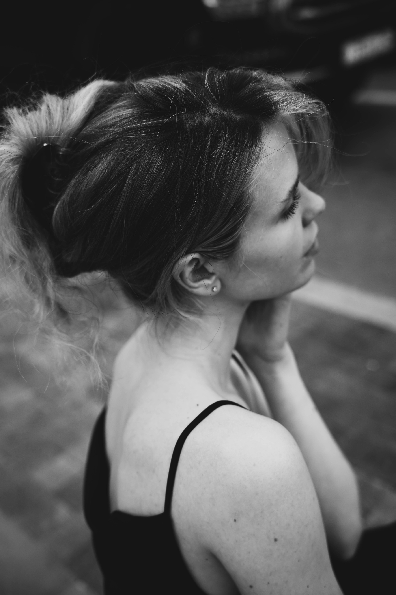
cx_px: 198
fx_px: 729
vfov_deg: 44.3
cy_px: 298
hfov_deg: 30.4
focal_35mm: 44
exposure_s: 1/800
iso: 1600
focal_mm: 44.2
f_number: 3.5
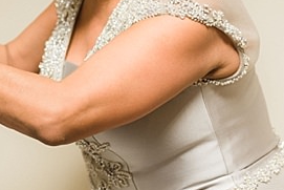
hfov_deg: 19.7
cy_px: -36
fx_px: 766
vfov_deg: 13.7
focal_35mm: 97
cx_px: -62
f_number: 2.5
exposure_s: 1/100
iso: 800
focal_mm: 35
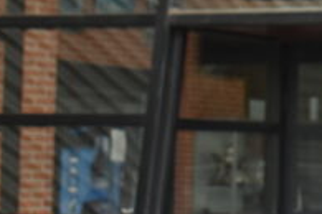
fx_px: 1917
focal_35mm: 214
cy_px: -25
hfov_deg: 9.3
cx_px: 533
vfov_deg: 6.4
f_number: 5
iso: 400
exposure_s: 1/100
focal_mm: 31
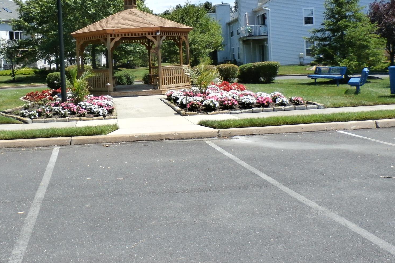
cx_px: 126
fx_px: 395
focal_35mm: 36
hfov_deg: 52.0
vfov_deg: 36.1
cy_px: 69
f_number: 3
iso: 100
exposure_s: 1/1250
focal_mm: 4.5
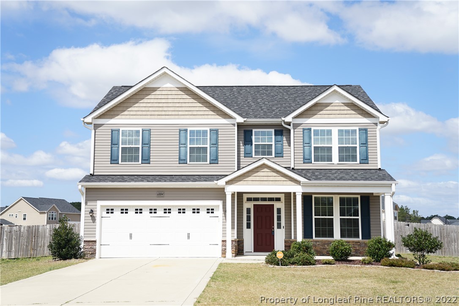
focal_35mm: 50
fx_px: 637
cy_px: 153
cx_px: 230
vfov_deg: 27.0
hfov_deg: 39.6
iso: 160
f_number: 2.8
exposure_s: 1/3200
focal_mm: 50
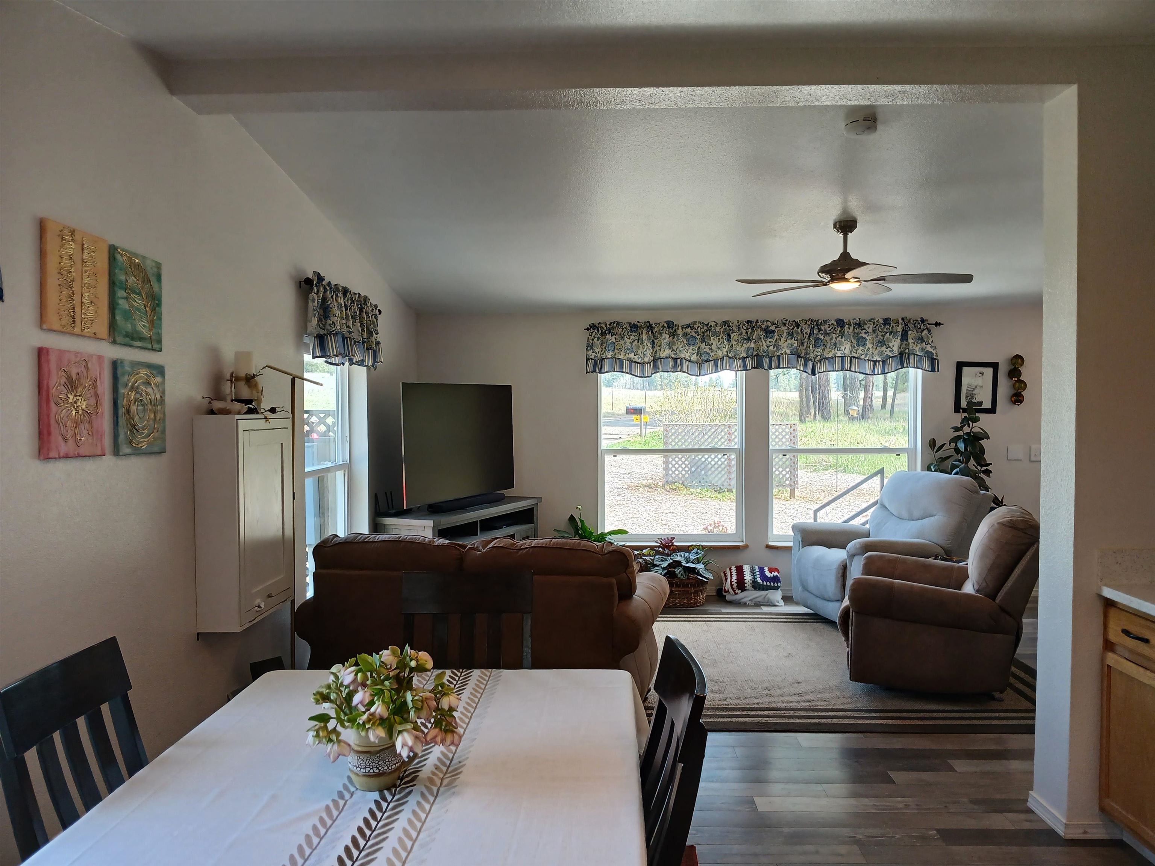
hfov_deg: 67.3
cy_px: 433
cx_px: 578
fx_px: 868
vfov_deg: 53.1
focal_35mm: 26
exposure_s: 1/60
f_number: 1.8
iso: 64
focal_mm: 3.98
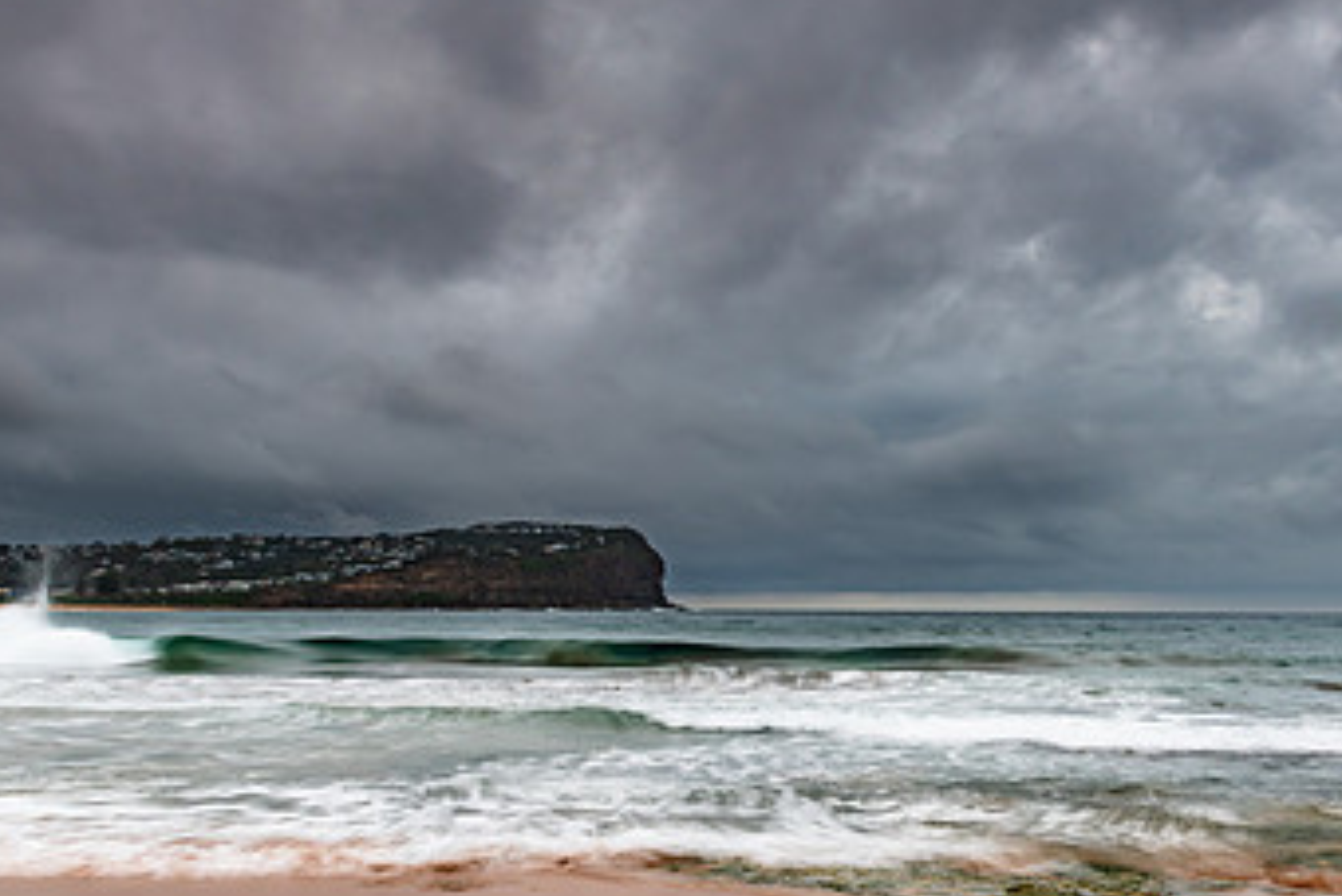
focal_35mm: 41
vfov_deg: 32.6
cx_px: 782
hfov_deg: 47.2
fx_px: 1529
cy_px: 393
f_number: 9
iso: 100
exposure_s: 1/1.67
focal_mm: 24
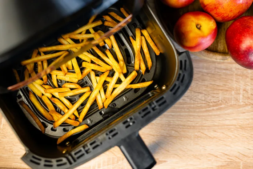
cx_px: 126
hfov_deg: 39.6
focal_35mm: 50
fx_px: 352
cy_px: 84
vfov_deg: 27.0
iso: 500
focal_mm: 50
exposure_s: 1/160
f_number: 2.5
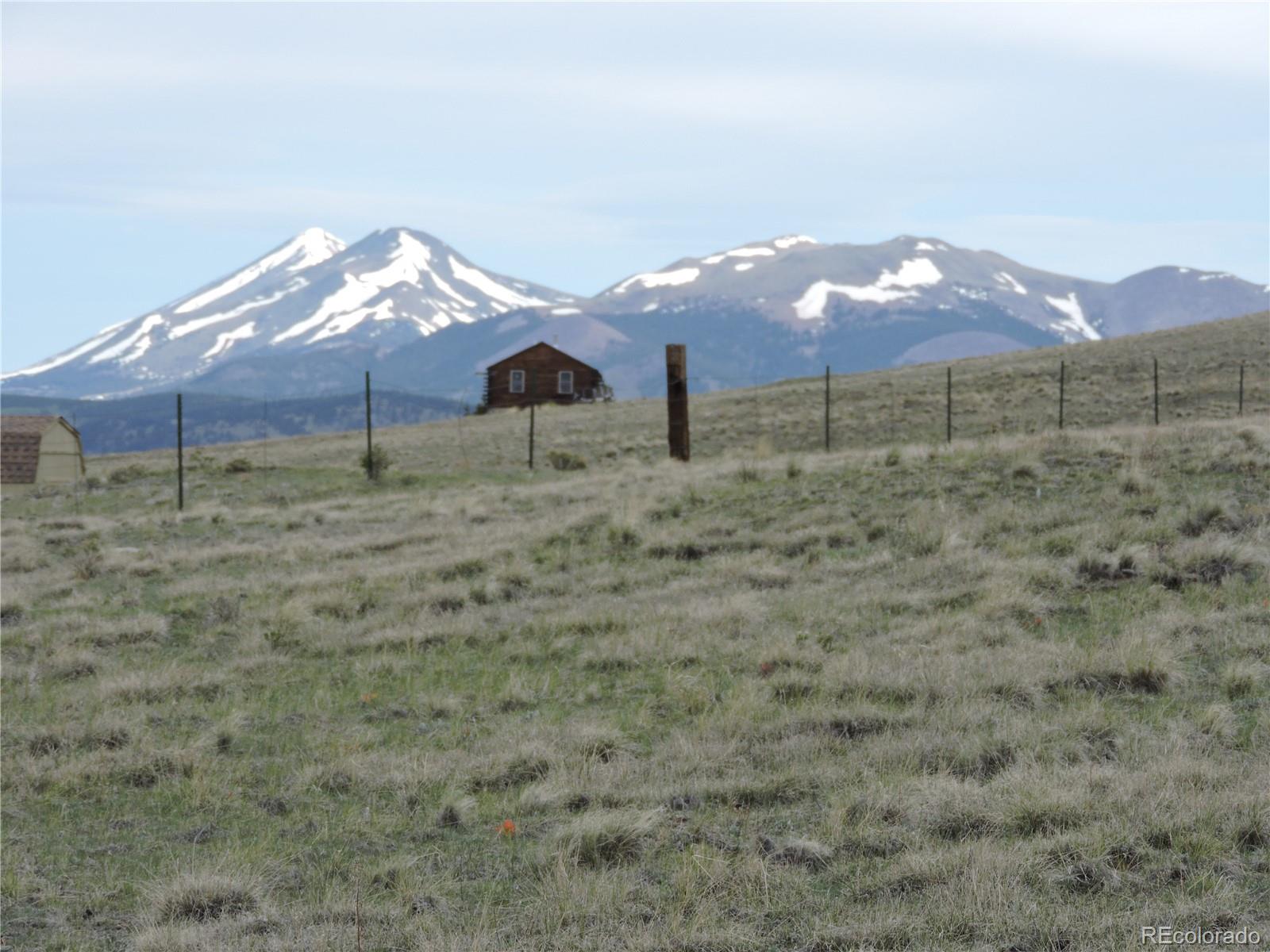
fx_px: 6787
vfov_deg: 8.0
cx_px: 635
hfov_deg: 10.7
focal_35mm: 185
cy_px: 476
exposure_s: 1/250
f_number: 4.6
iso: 100
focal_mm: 33
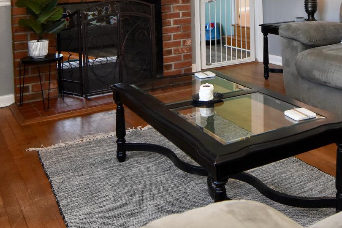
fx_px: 414
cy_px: -20
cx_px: 240
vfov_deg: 28.1
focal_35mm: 44
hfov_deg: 43.9
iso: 800
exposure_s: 1/60
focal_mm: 11.5
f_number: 5.6
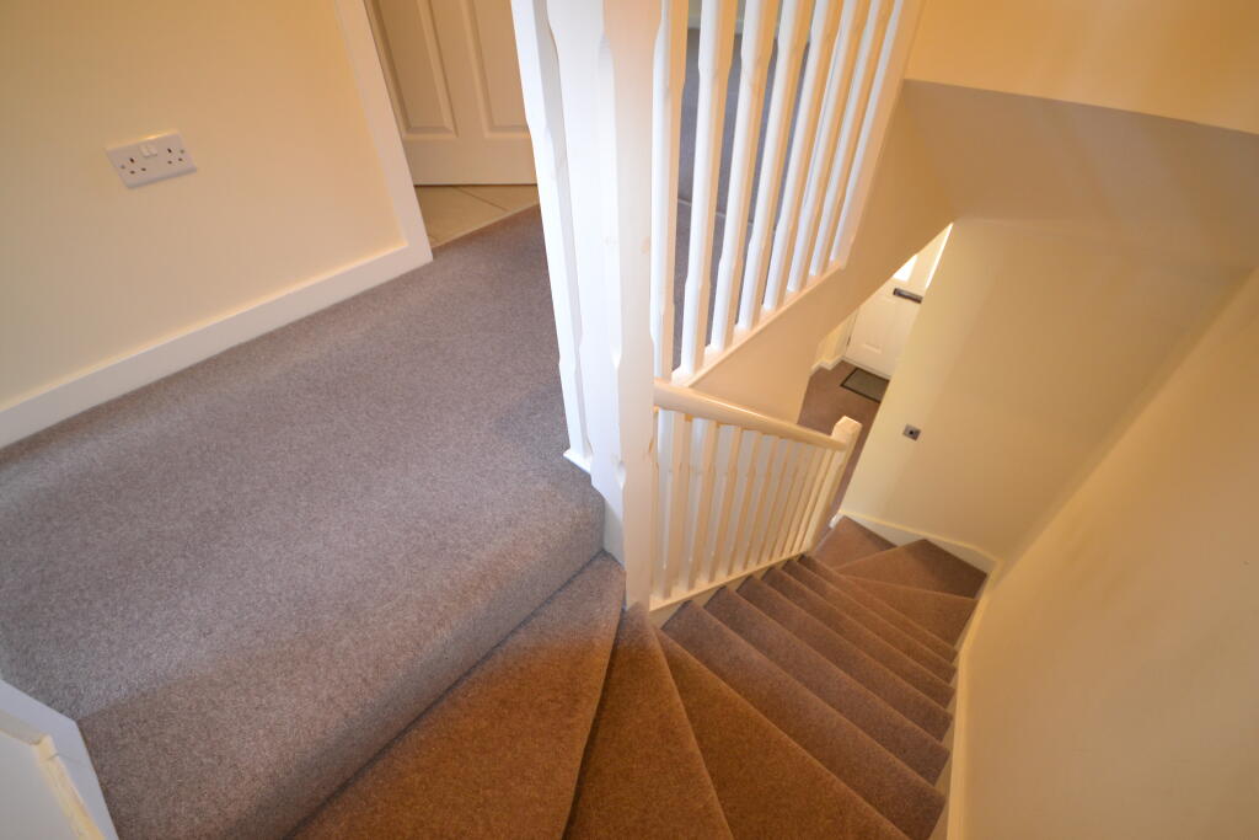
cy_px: 420
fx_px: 525
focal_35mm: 15
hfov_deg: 100.4
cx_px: 630
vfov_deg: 77.3
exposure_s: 1/60
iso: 1000
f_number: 4
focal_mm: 10
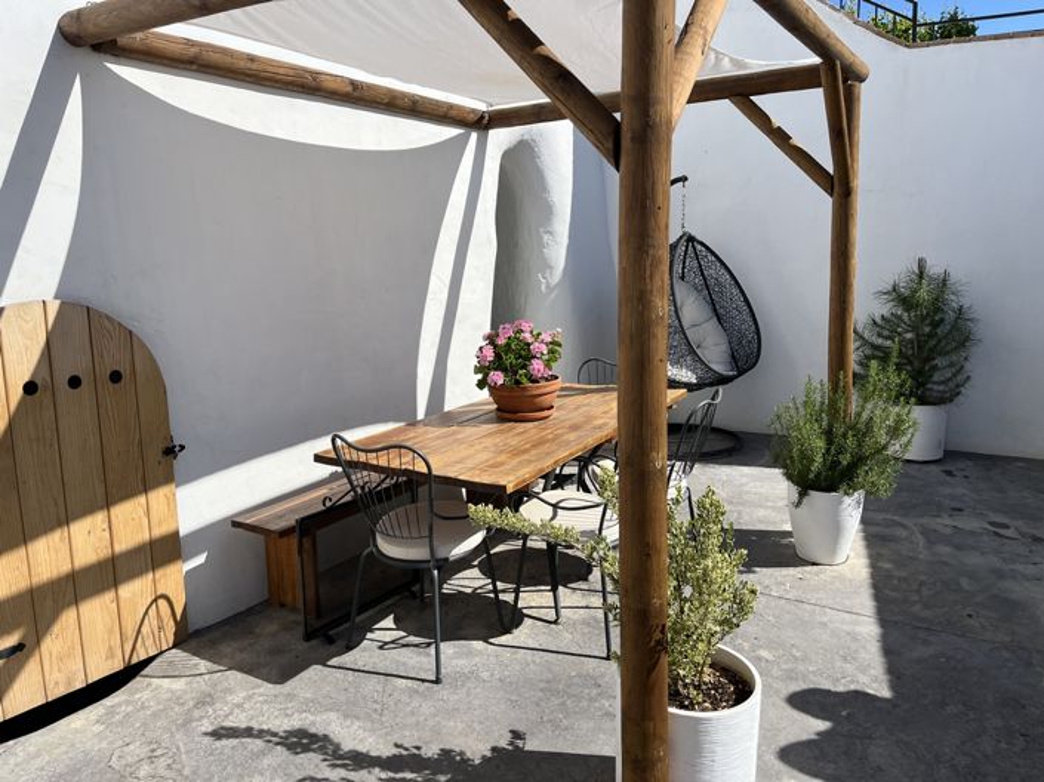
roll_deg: +2.0
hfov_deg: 67.3
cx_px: 522
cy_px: 391
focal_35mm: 26
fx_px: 784
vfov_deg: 53.0
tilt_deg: -9.6
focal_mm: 5.1
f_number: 1.6
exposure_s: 1/4854
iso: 50
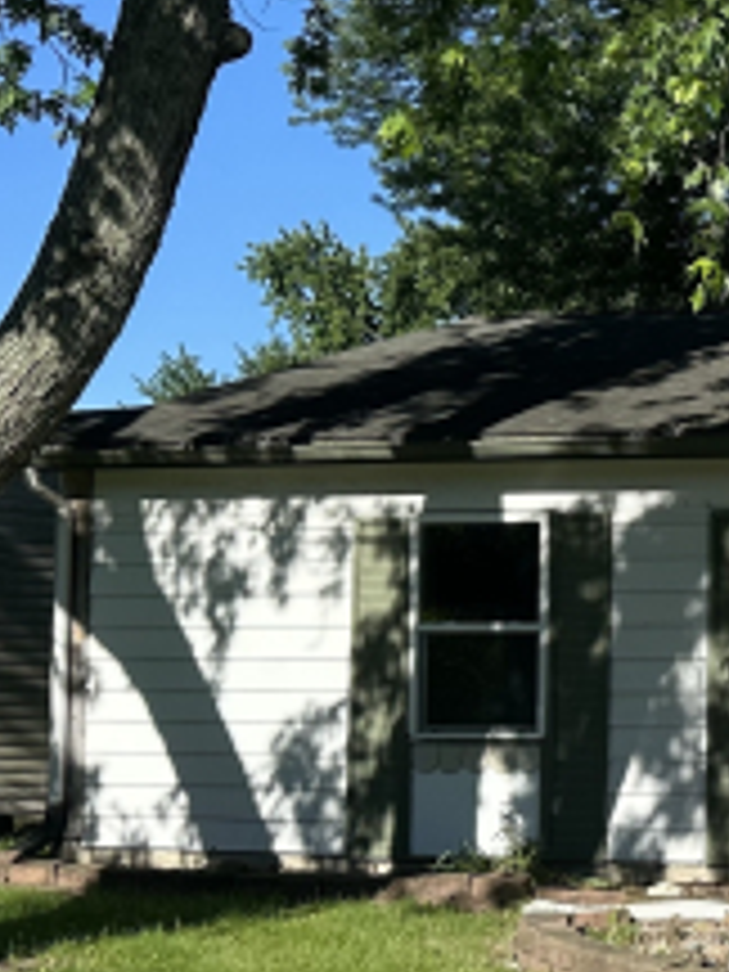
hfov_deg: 17.0
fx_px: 2078
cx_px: 1244
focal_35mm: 74
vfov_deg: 26.3
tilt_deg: +2.0
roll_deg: -1.4
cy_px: 598
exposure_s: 1/4545
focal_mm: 6.86
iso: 80
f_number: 1.78
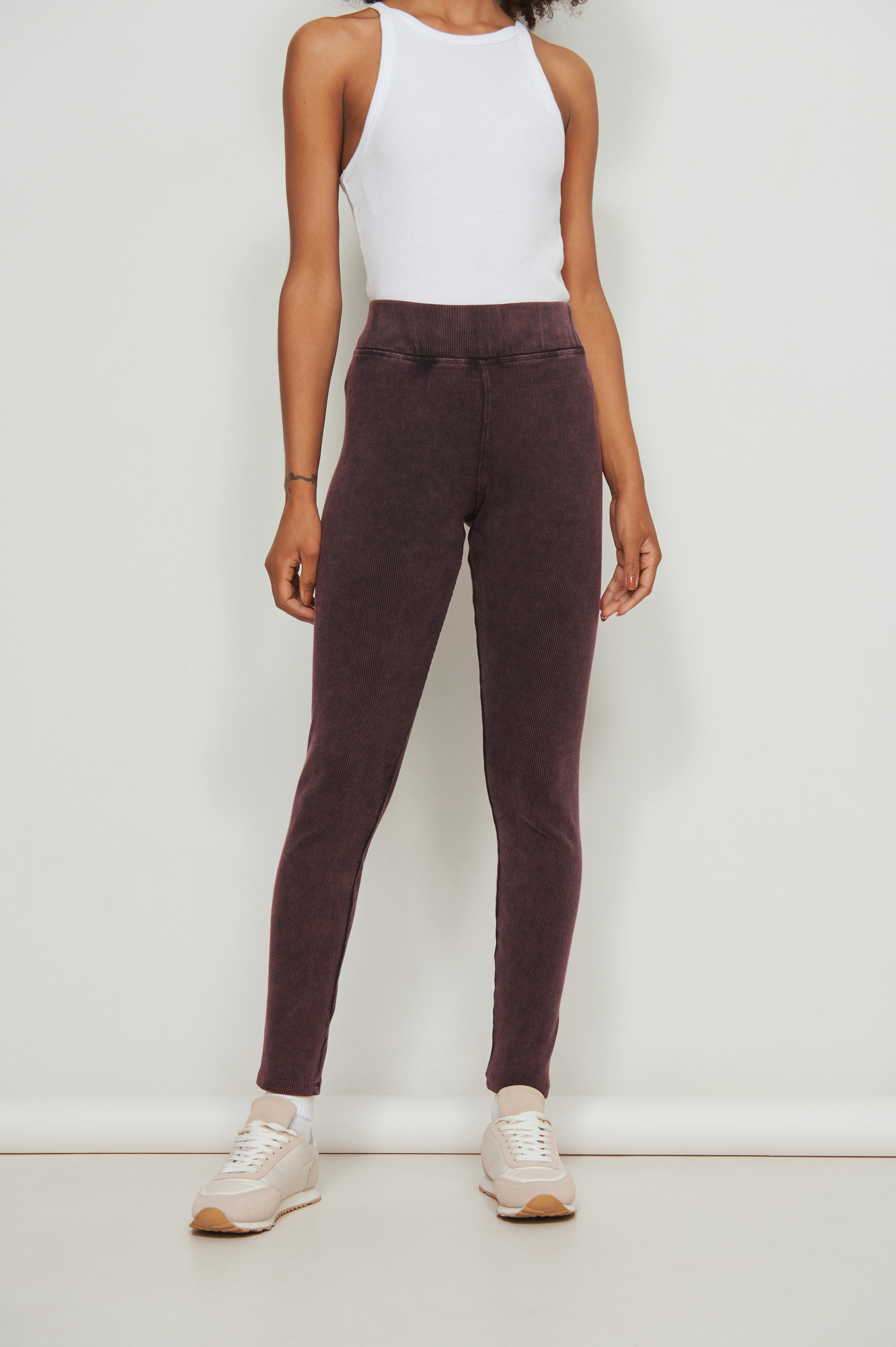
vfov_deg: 38.2
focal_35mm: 52
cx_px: 448
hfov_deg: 26.0
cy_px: 674
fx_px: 1944
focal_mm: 52
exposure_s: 1/160
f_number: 8
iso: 200
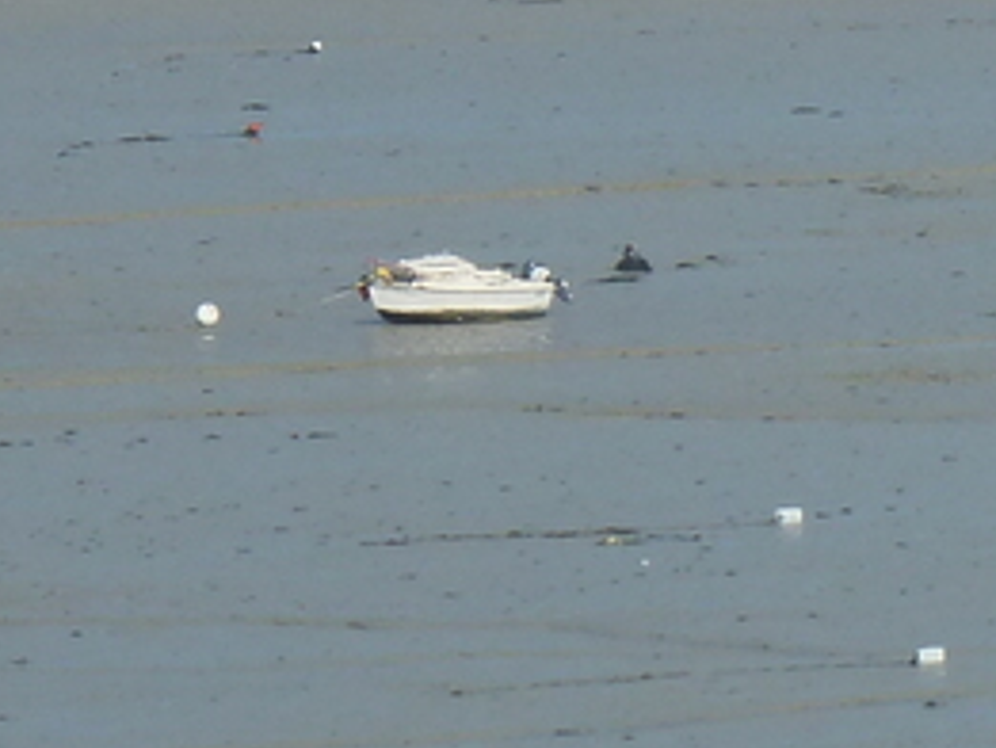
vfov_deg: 2.4
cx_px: 1908
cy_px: -458
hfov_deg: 3.1
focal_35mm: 629
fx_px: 18106
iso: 80
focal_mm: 22.5
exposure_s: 1/500
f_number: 5.6
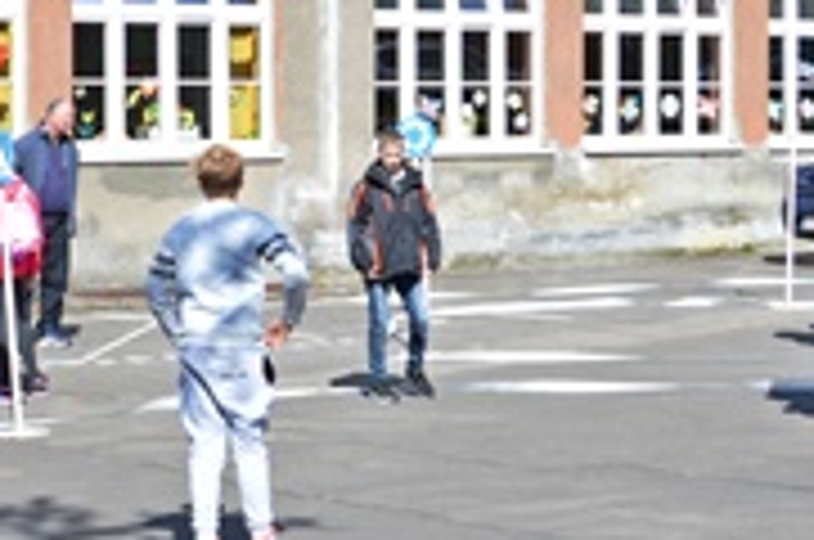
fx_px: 2500
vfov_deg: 12.3
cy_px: 252
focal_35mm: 111
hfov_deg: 18.4
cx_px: 218
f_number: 8
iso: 100
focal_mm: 21
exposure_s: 1/250
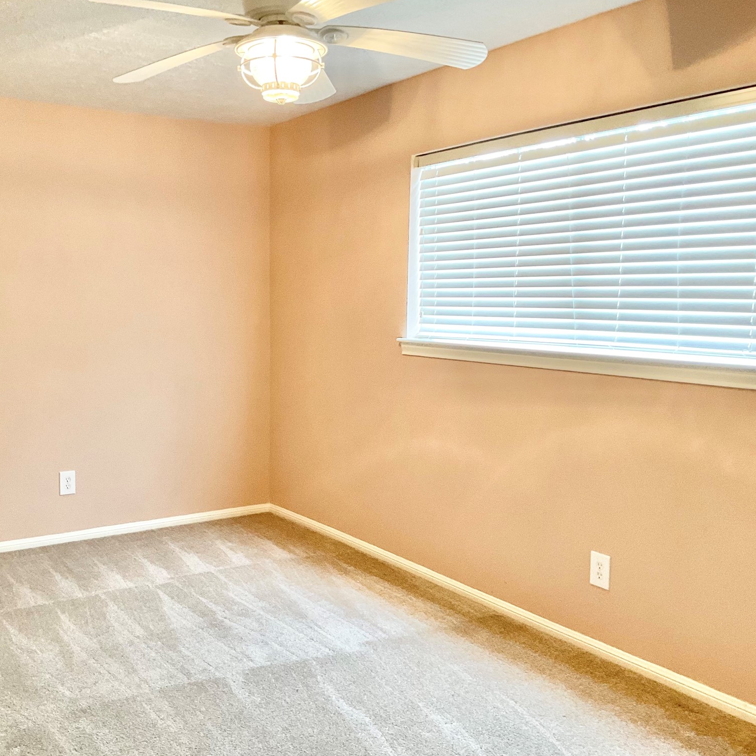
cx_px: 273
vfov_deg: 47.2
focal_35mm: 35
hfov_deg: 46.7
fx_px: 865
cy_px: 375
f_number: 1.8
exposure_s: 1/60
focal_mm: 3
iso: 100
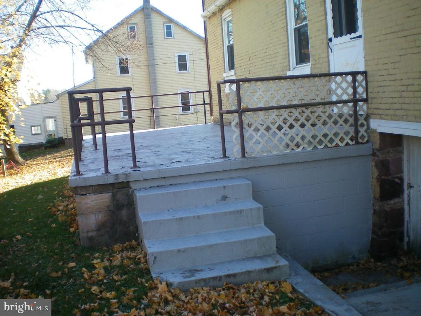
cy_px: 158
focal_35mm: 38
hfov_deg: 49.0
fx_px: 462
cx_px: 210
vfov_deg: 37.7
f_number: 3.1
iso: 64
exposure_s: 1/160
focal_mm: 6.3
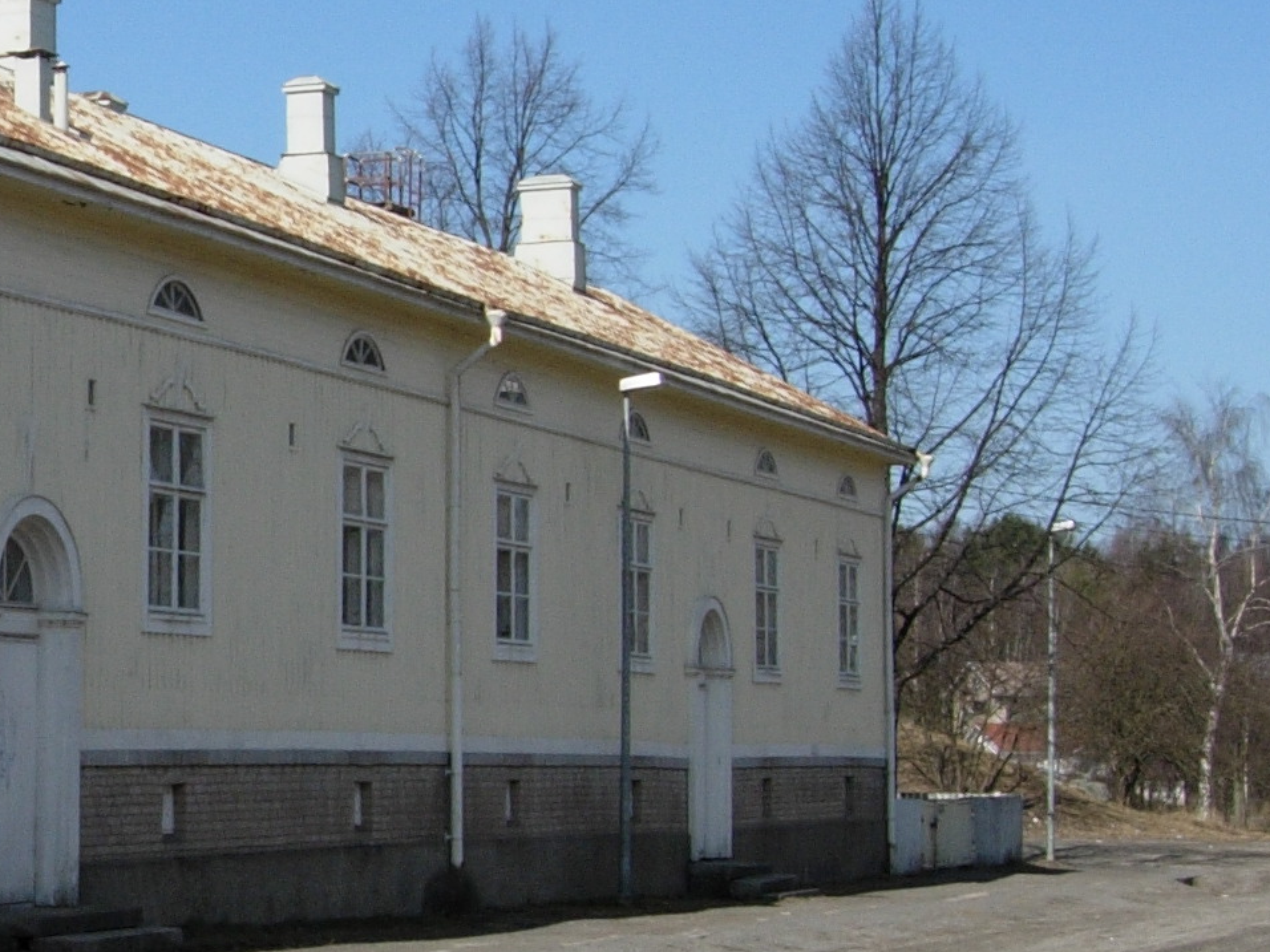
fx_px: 3779
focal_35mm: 103
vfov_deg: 14.4
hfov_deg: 18.1
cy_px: 515
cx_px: -243
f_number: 4.8
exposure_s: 1/836
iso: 64
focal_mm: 7.8
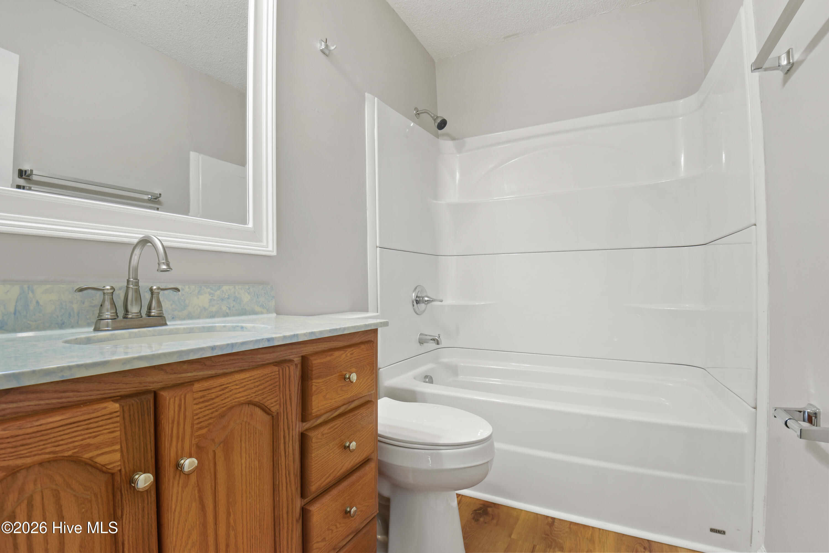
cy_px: 276
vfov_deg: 73.8
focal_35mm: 16
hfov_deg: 96.7
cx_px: 414
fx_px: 369
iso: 100
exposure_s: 2.5
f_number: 9
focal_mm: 16
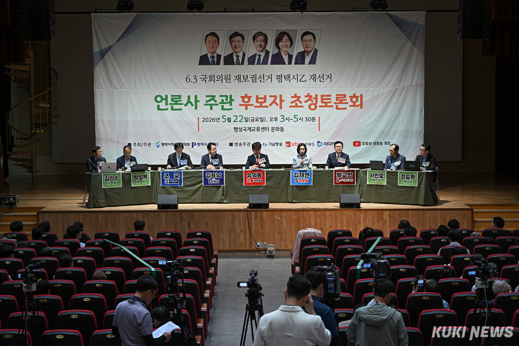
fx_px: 1009
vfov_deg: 19.4
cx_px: 260
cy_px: 173
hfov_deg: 28.8
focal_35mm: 70
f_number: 5
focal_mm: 70
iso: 1250
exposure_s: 1/250
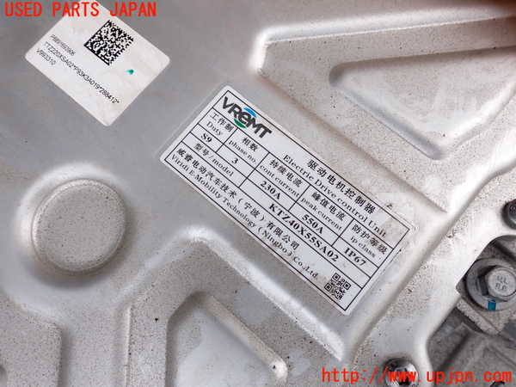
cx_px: 258
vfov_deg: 46.8
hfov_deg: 60.0
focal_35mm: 30
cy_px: 194
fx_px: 447
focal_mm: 5.4
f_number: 3.2
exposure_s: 1/400
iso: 100
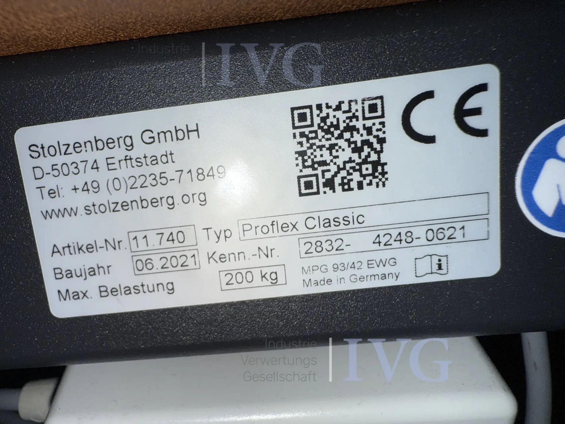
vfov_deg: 56.8
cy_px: 212
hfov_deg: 71.6
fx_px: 392
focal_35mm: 24
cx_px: 282
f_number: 2.2
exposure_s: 1/542
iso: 12
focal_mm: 2.22
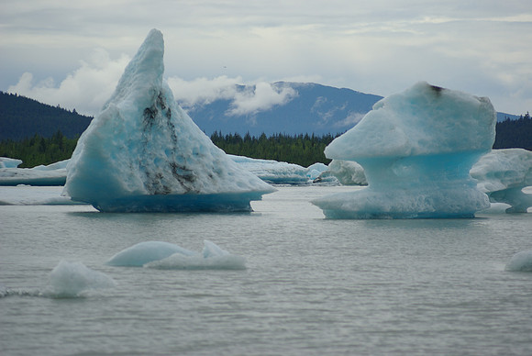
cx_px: 266
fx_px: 3284
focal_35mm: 222
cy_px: 178
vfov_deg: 6.2
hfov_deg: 9.3
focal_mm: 148
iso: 100
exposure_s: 1/640
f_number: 4
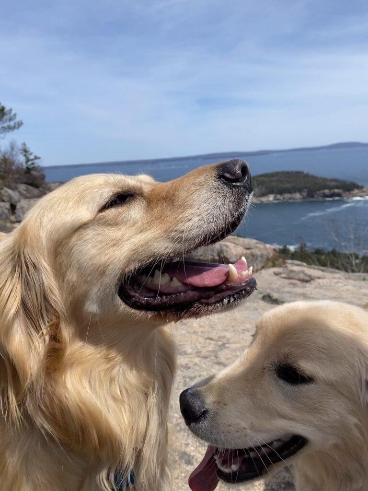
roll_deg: +4.8
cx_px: 184
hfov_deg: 53.1
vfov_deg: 67.3
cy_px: 246
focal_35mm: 26
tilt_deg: -11.0
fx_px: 369
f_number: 1.8
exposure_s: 1/3984
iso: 32
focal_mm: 4.25
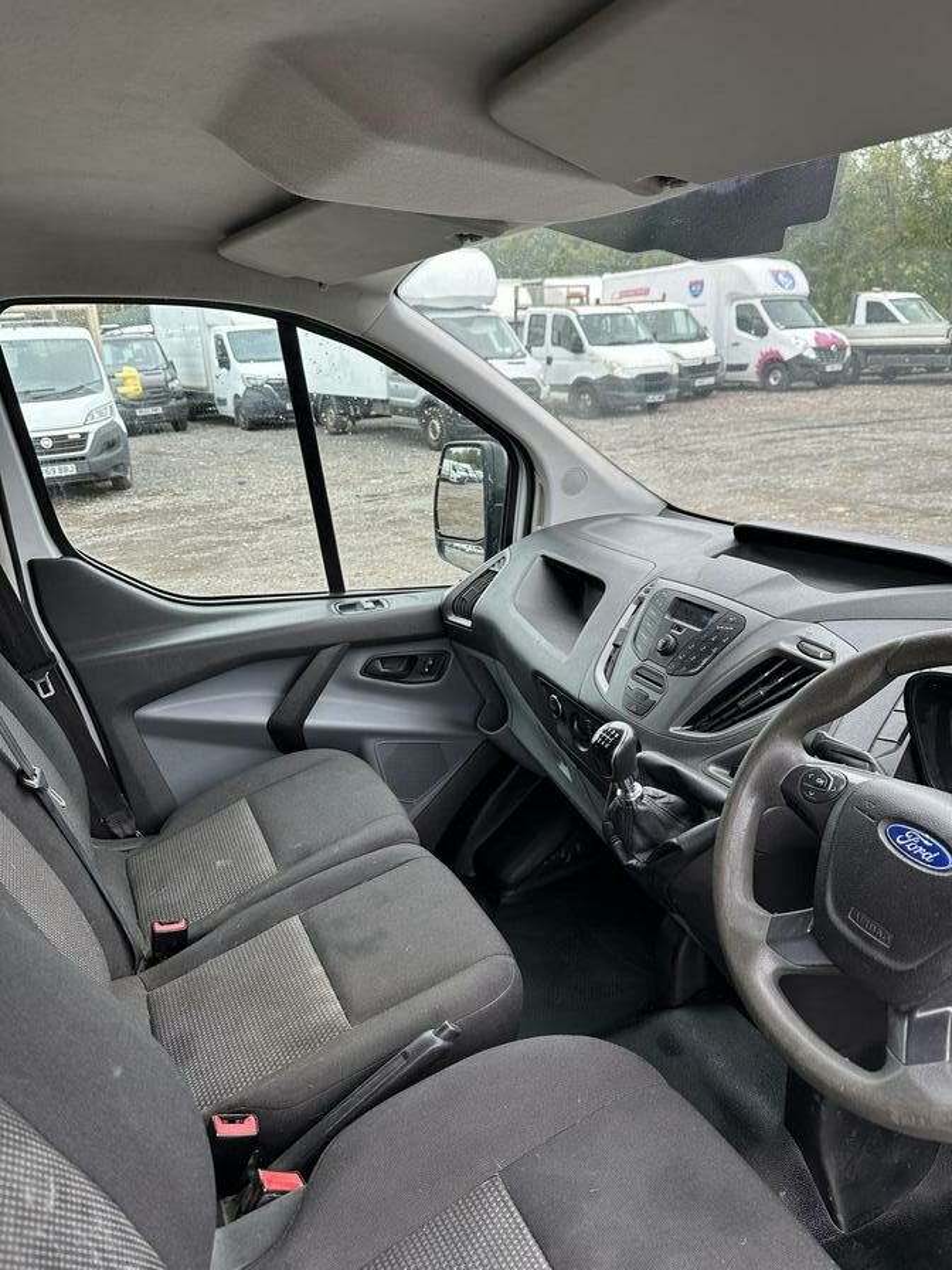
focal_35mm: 24
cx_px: 476
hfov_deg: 56.8
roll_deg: +3.2
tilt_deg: -19.4
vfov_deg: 71.6
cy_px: 635
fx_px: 880
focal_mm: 6.86
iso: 64
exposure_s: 1/137
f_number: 1.78
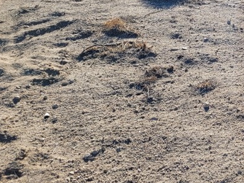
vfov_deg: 20.7
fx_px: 472
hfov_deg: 26.4
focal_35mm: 67
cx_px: 277
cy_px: -25
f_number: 1.8
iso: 40
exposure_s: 1/3042
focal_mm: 5.4
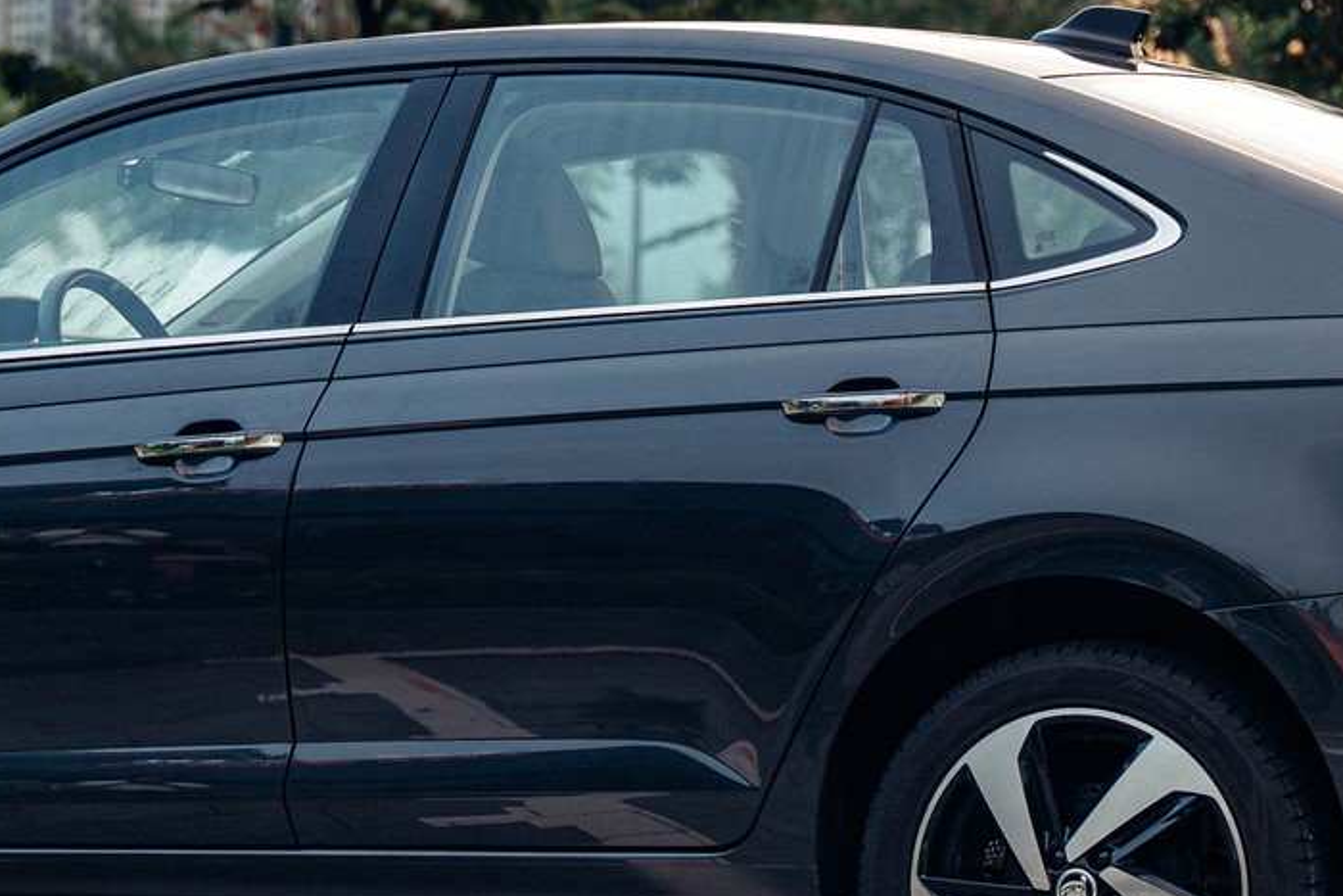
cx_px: 516
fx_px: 7462
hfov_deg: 10.3
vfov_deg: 6.9
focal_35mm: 200
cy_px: 250
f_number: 3.5
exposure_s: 1/25
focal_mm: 70
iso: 640
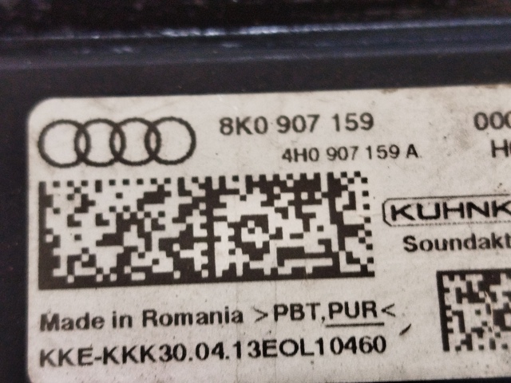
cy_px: 192
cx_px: 256
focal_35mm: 72
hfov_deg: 27.0
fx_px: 1063
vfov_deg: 20.4
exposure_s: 1/33
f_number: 1.7
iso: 250
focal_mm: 5.31
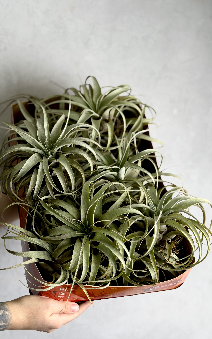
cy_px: 169
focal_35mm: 51
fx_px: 472
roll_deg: +1.1
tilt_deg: -4.9
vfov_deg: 39.6
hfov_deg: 25.3
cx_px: 98
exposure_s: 1/249
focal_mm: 6.76
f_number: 1.78
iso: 64
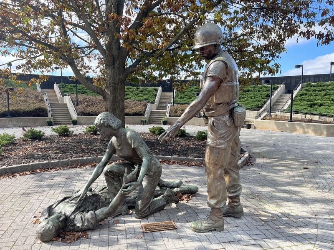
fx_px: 251
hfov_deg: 67.3
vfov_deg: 53.1
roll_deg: +0.3
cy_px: 125
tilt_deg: -4.6
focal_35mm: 26
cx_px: 167
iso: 50
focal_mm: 5.1
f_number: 1.6
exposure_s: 1/799
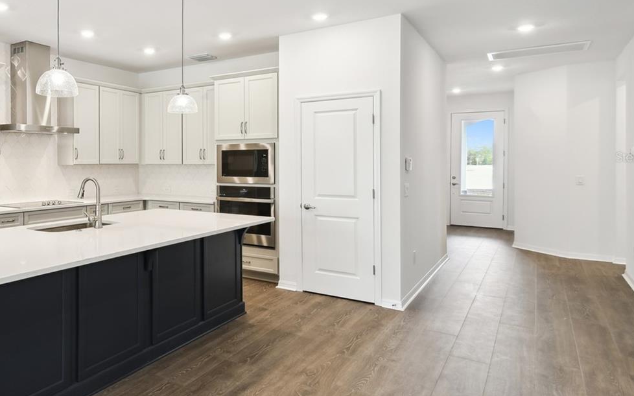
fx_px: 432
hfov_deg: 67.7
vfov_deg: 48.9
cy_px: 157
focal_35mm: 25
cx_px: 155
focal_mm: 10
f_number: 7.1
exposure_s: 1/13
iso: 100
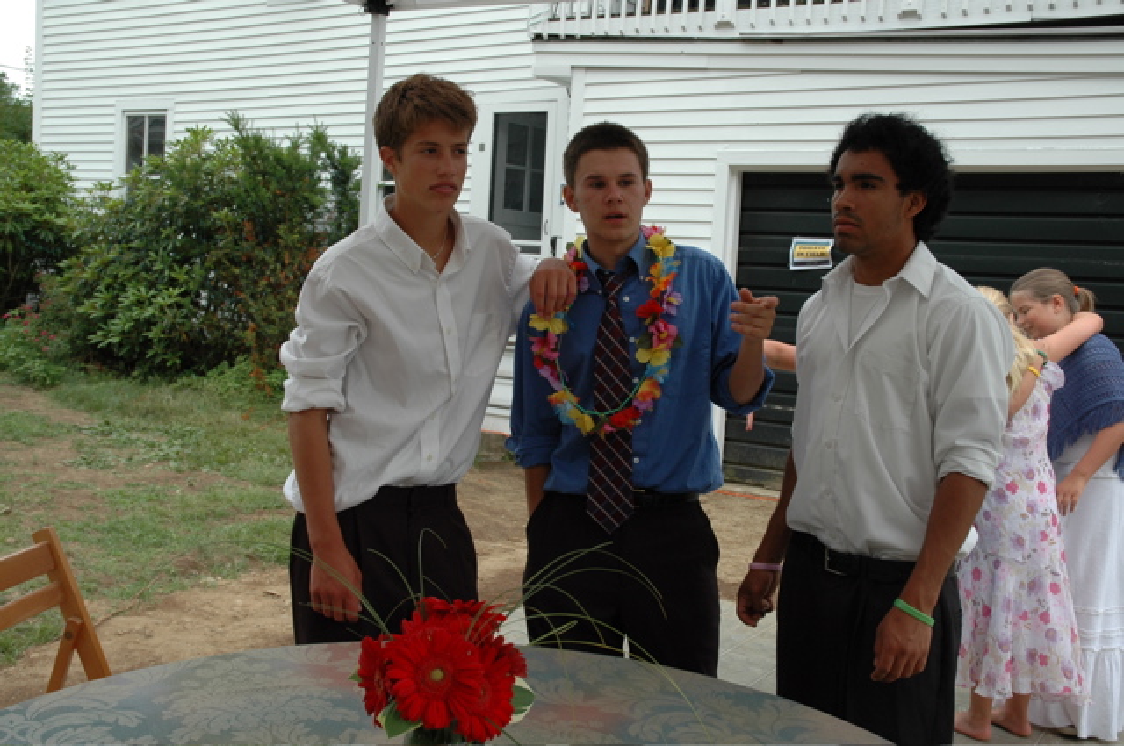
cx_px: 562
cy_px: 373
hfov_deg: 48.0
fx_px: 1263
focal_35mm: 40
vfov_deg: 32.9
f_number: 7.1
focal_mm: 27
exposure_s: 1/200
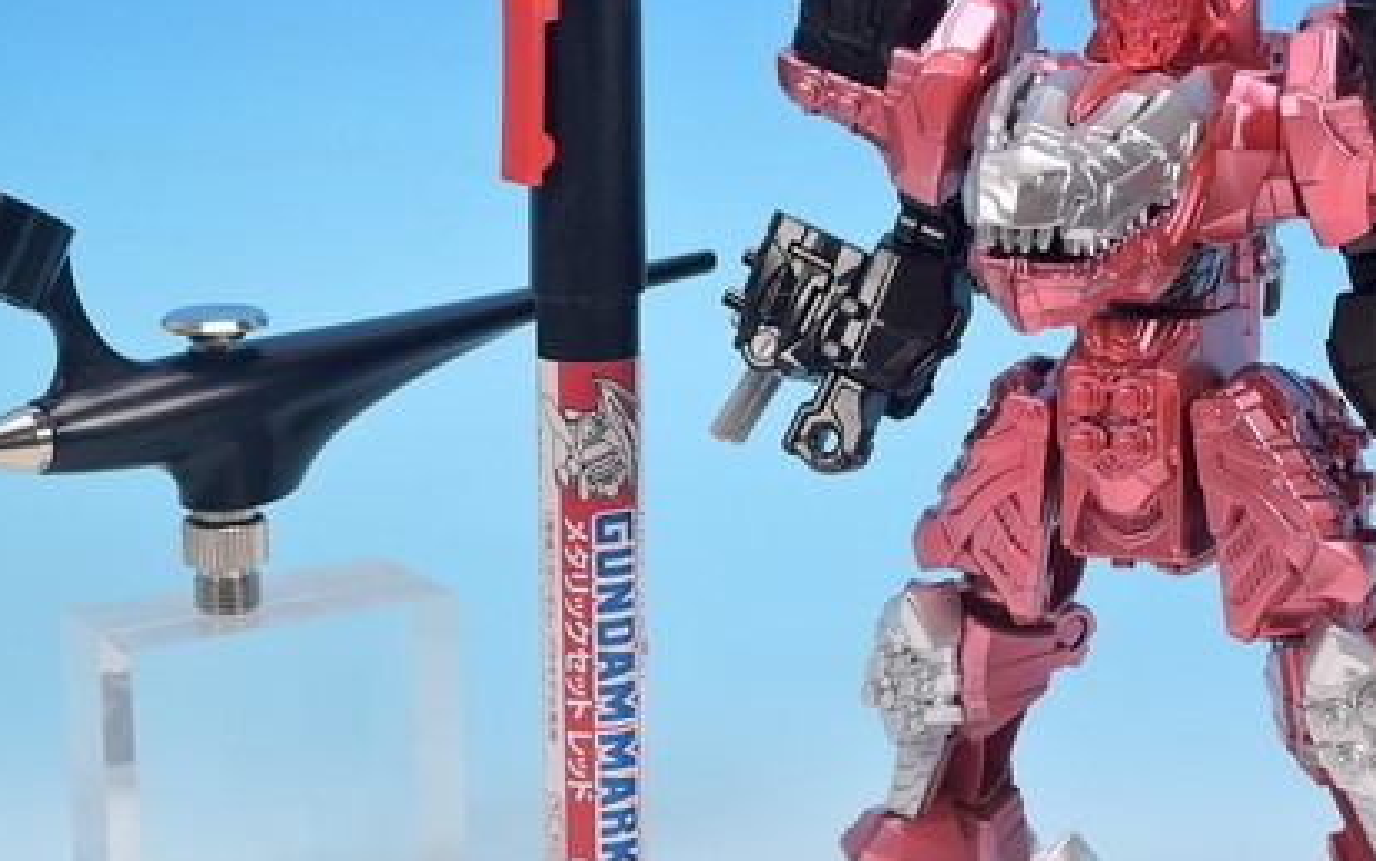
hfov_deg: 20.2
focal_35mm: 103
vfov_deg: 12.7
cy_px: 445
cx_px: 818
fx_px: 3864
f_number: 5.6
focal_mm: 14.3
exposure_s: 1/2
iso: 80
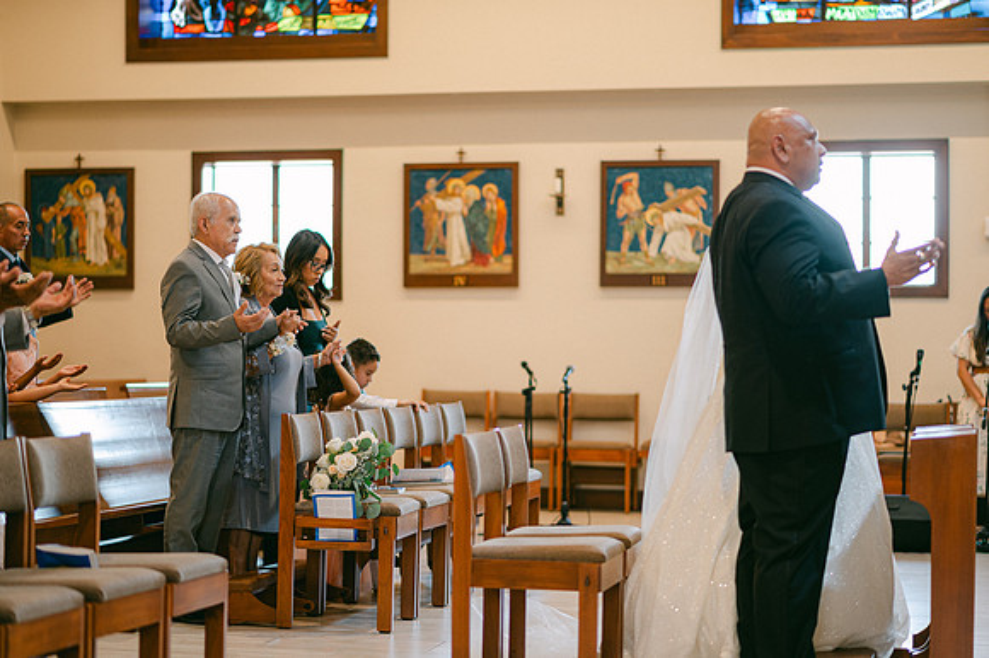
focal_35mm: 85
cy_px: 329
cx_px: 494
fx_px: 2334
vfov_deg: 16.1
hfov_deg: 23.9
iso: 400
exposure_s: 1/125
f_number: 1.8
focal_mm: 85
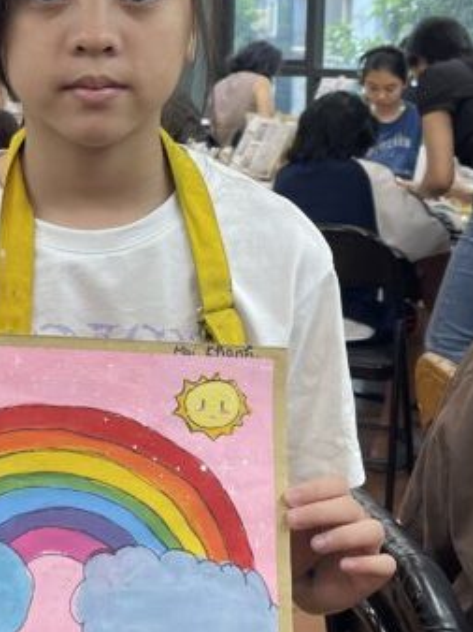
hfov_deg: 19.5
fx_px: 1350
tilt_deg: -6.8
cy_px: 196
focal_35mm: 74
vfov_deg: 26.2
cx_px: 56
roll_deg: -1.0
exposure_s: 1/121
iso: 80
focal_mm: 5.1
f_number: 1.6
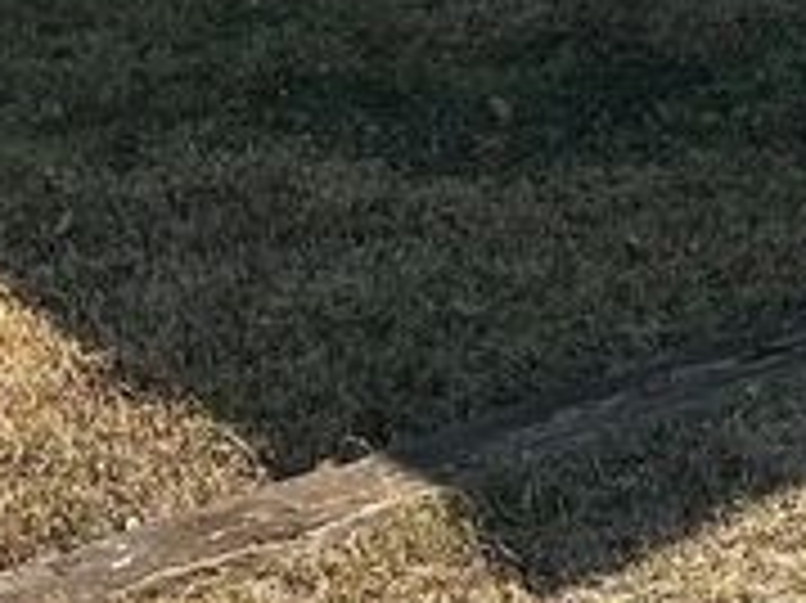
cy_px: -554
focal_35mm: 149
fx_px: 3467
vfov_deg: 9.4
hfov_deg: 11.8
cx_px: 1657
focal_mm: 5.7
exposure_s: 1/3165
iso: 50
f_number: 1.5
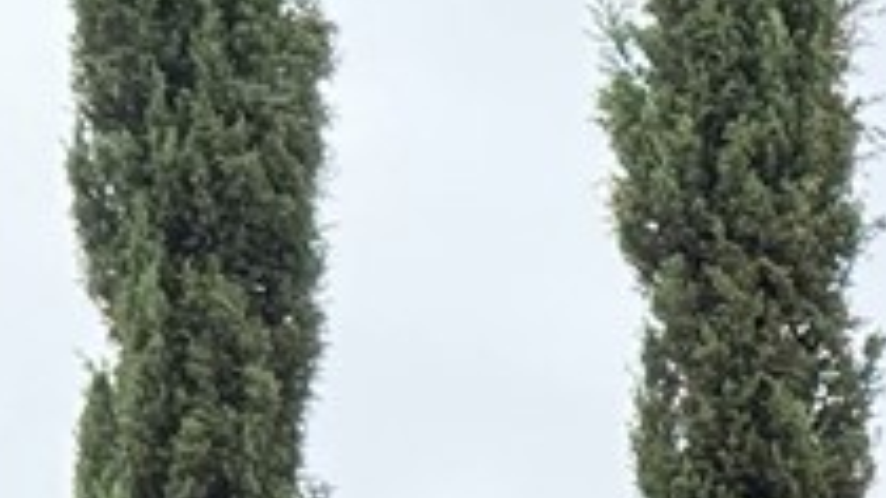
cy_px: 1524
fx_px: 5989
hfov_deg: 7.9
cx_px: 2029
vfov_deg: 4.6
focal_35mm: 255
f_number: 1.78
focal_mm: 6.76
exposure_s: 1/1167
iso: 80
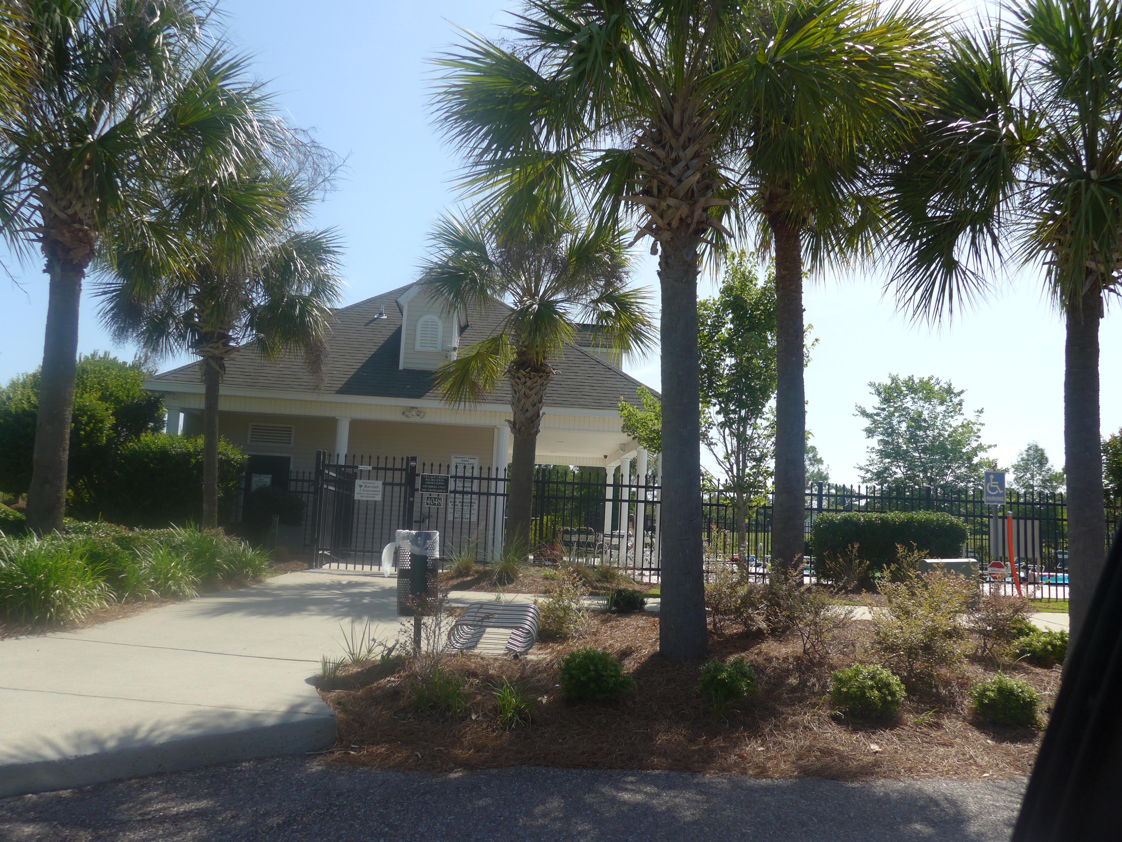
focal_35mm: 29
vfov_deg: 48.2
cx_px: 561
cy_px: 421
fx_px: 940
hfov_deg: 61.7
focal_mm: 6
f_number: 2.8
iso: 80
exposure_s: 1/1000
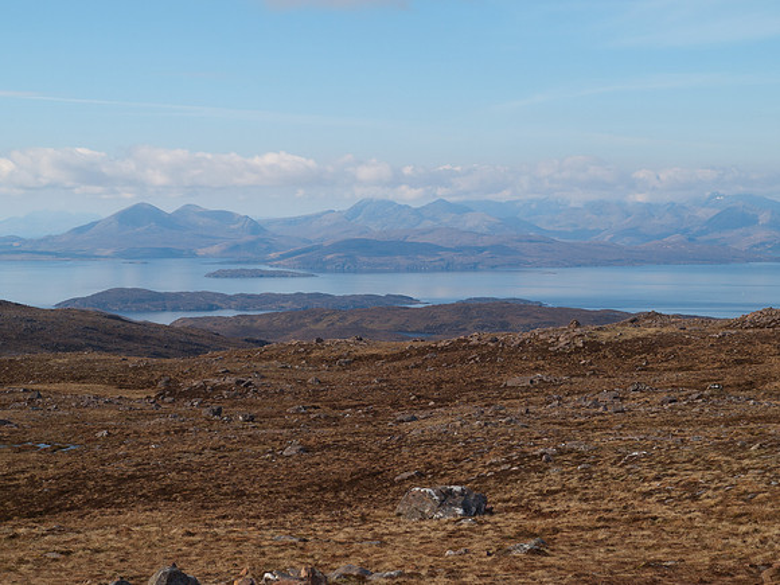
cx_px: 390
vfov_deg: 18.4
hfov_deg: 24.4
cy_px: 292
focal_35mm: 80
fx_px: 1803
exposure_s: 1/500
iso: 200
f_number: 8
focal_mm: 40
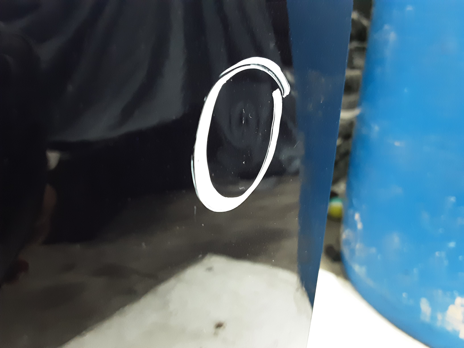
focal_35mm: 27
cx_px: 232
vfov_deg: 51.4
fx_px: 362
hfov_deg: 65.3
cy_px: 174
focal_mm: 2.91
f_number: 1.9
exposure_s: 1/25
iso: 320
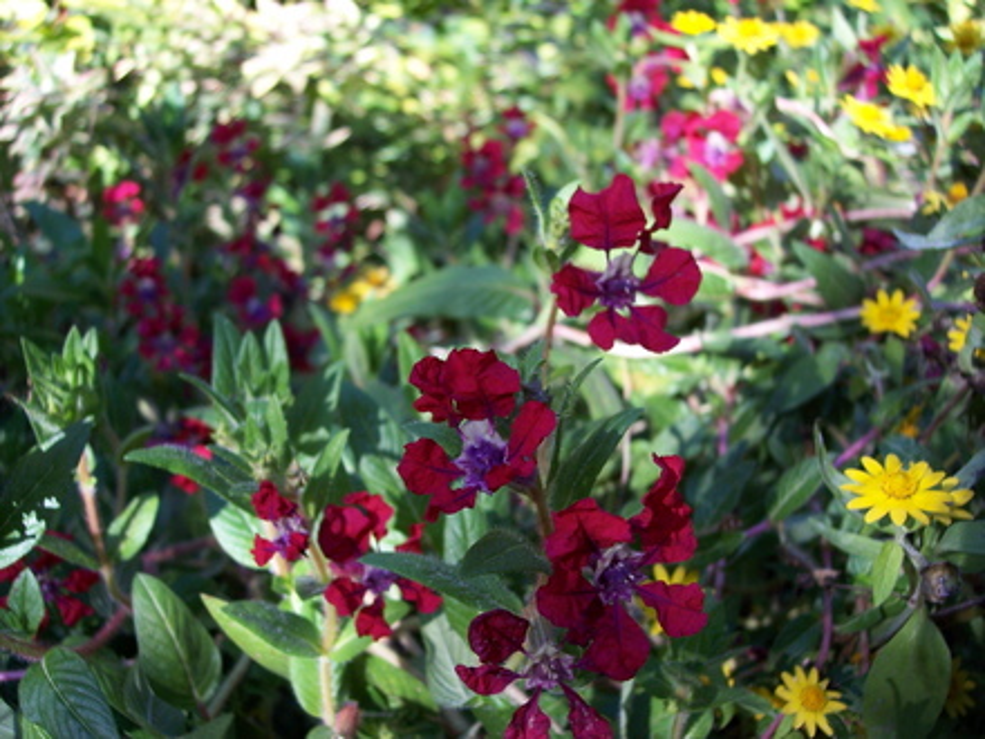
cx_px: 492
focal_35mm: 39
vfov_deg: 36.8
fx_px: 1110
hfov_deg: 47.9
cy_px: 370
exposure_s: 1/180
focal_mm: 8
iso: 100
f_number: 3.4
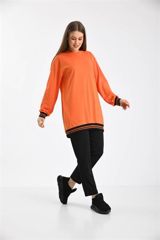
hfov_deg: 23.4
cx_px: 80
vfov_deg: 34.5
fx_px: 387
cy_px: 120
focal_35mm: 58
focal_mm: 58
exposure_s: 1/160
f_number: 7.1
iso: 100
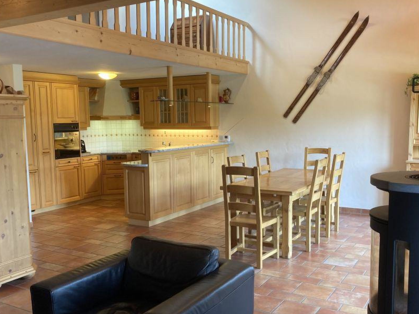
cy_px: 164
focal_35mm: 36
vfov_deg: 39.7
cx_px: 204
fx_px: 436
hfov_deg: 51.3
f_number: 1.8
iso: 80
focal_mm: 3.99
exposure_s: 1/50
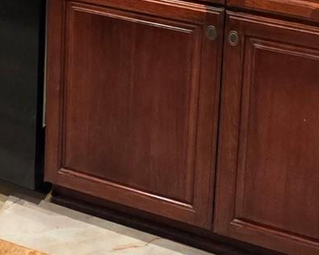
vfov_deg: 17.6
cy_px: -238
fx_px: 614
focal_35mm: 65
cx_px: 73
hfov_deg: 28.6
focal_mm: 2.2
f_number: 1.9
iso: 1250
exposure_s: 1/60
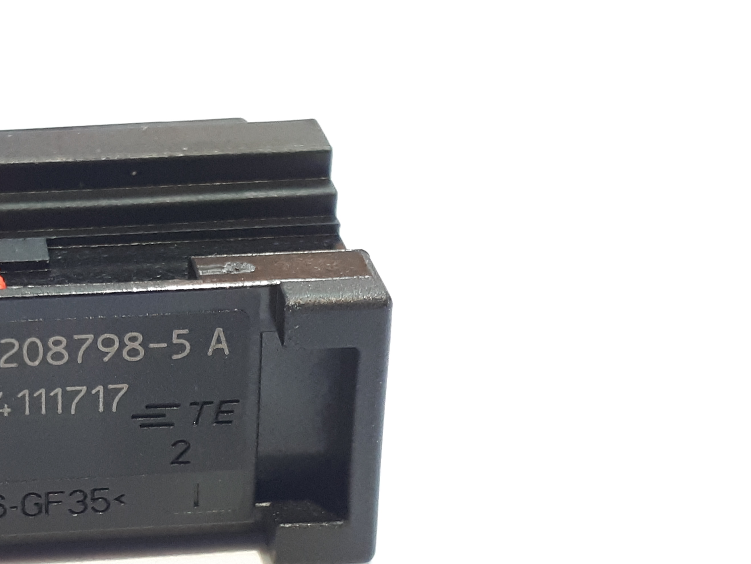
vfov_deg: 30.9
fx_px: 1020
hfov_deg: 38.3
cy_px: 299
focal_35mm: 47
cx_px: 110
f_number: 1.9
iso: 200
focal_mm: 3.6
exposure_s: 1/33
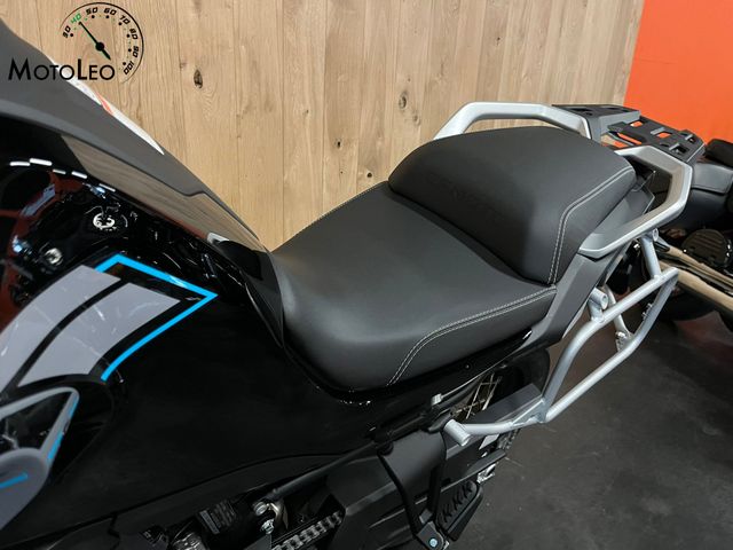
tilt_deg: -21.0
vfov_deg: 53.1
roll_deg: -3.7
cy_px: 275
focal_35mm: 26
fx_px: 551
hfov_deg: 67.3
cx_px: 366
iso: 640
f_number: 1.6
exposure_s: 1/33
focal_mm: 5.1
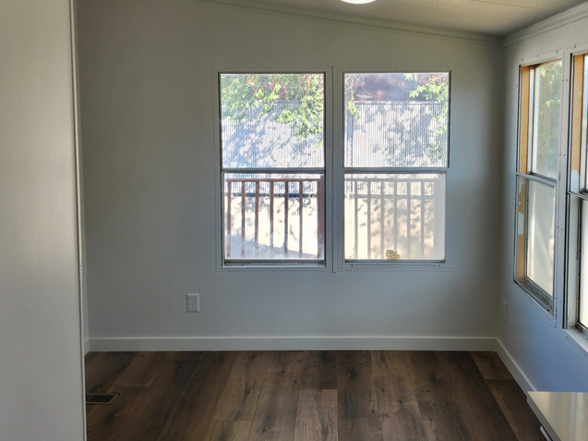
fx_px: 628
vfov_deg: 38.5
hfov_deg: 50.1
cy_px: 178
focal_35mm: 37
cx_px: 320
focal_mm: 6.4
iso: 25
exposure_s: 1/120
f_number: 1.8
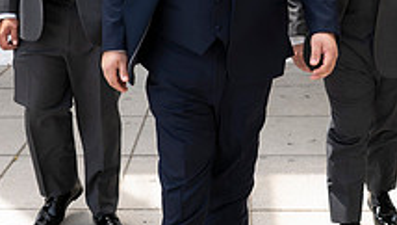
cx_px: 182
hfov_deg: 30.9
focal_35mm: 68
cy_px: -2
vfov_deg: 17.4
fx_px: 717
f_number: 2.8
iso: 50
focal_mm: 24
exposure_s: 1/250
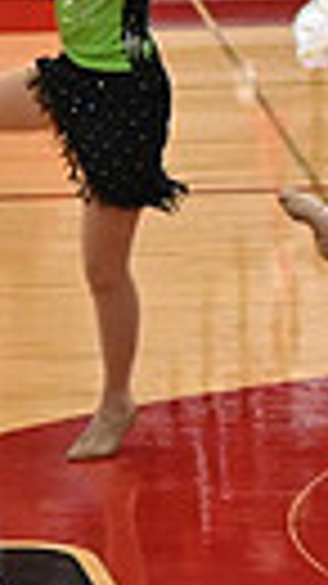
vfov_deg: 4.4
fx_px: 7571
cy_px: 200
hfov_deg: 2.4
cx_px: 1290
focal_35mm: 489
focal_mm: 70
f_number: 4
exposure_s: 1/400
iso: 8000
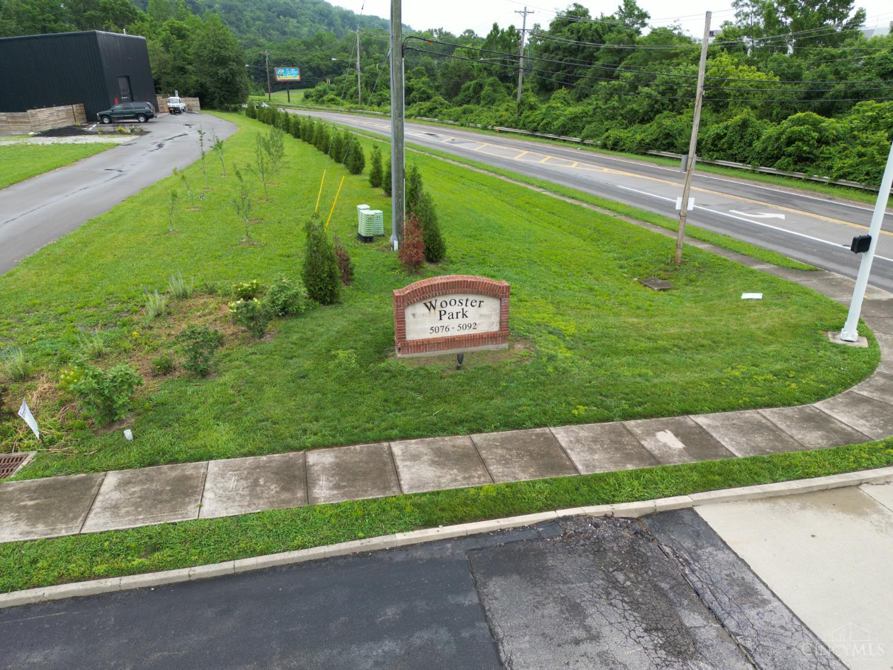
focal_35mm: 24
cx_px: 446
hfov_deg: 71.6
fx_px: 619
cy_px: 335
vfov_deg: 56.8
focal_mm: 6.72
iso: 100
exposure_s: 1/640
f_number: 1.7
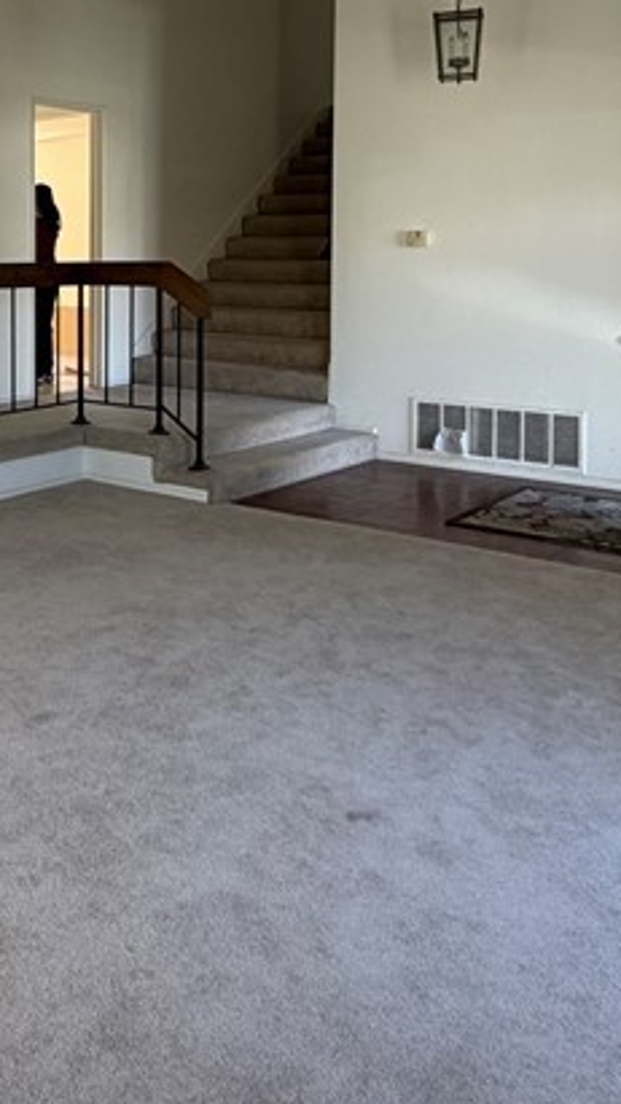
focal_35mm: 38
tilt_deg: -0.4
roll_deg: +0.4
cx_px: -48
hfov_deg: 28.5
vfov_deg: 50.6
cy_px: 277
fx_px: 1113
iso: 160
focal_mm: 2.22
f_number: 2.2
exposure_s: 1/121
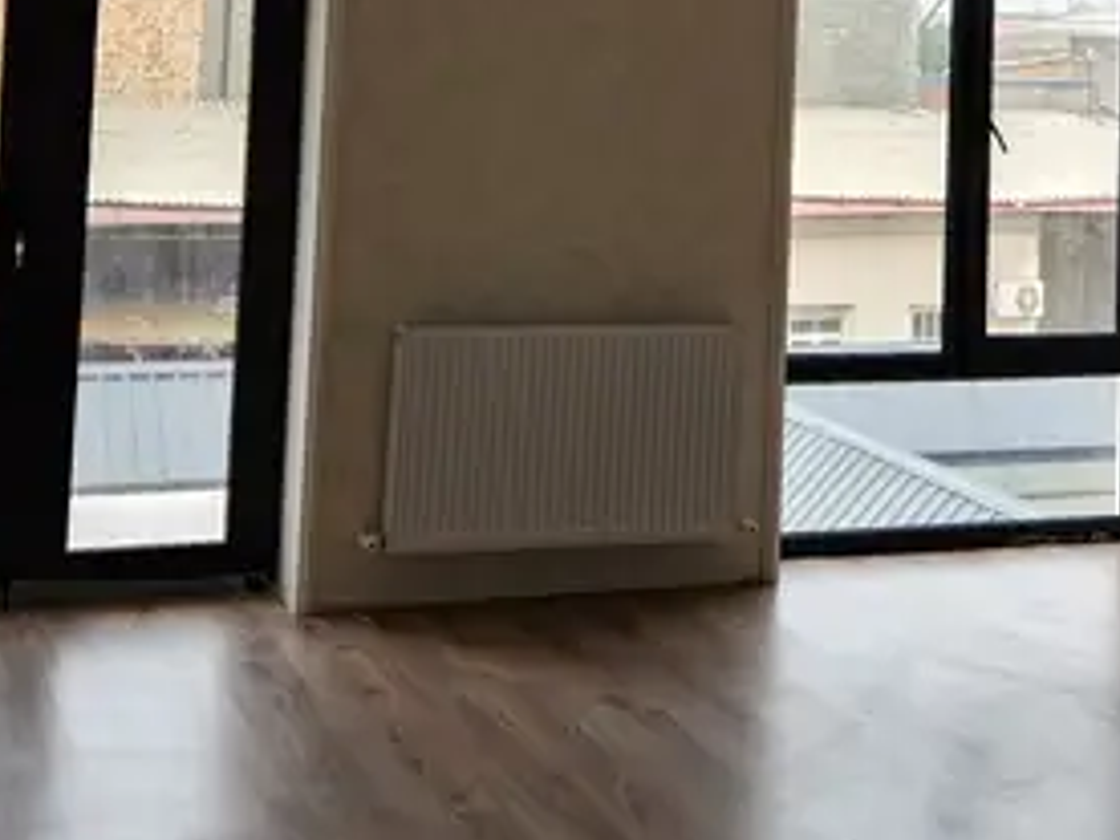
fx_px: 2427
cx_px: 734
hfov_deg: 25.9
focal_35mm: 75
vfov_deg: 18.6
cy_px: -160
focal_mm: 5.4
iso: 20
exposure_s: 1/243
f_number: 1.8
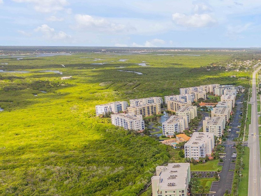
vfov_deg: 30.0
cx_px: 245
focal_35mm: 47
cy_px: 162
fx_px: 354
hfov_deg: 37.2
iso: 100
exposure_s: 1/1500
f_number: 1.7
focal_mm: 6.72
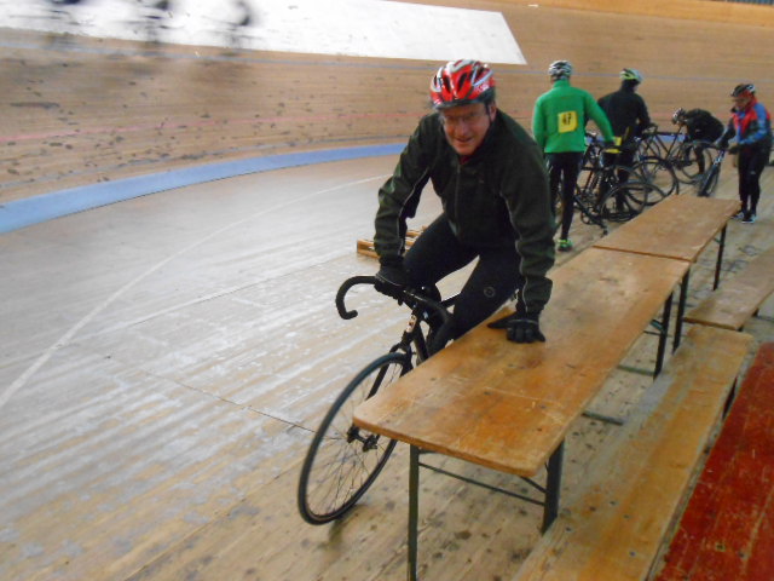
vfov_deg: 46.8
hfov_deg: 60.0
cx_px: 387
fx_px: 671
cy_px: 290
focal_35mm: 30
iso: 800
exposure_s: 1/15
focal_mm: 5.3
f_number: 3.8
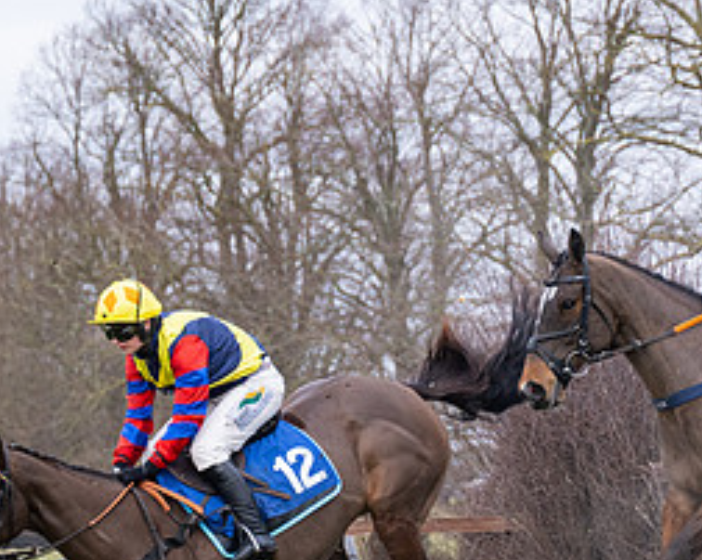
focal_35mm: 282
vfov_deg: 5.5
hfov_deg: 6.9
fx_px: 5852
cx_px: 621
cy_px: 369
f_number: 4
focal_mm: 98
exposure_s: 1/1000
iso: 800
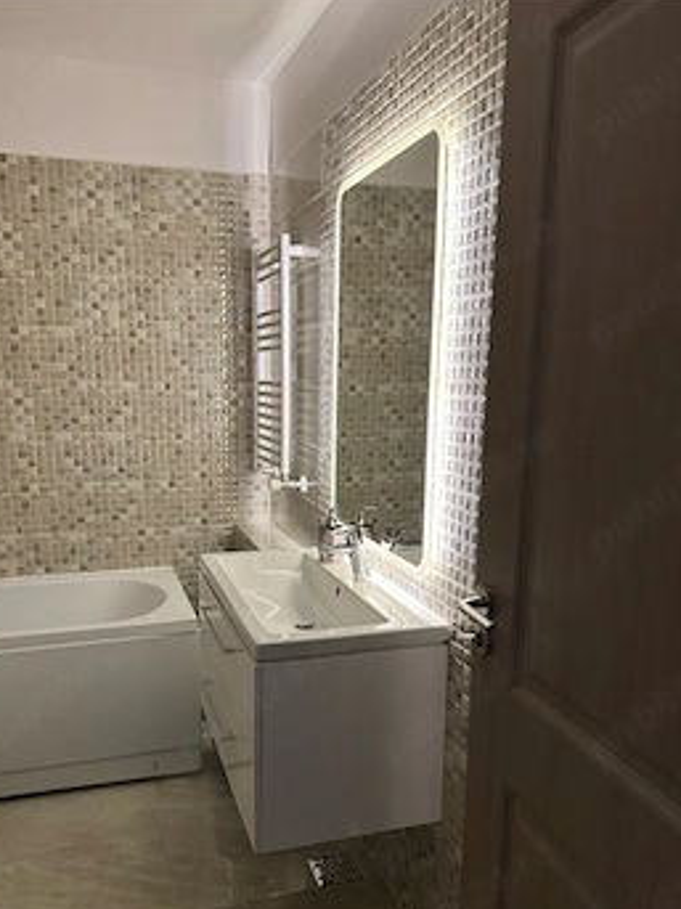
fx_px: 735
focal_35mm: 28
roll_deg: -1.0
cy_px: 522
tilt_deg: -10.4
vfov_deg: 63.1
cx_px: 315
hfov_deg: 49.7
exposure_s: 1/60
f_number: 1.78
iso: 640
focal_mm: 6.76
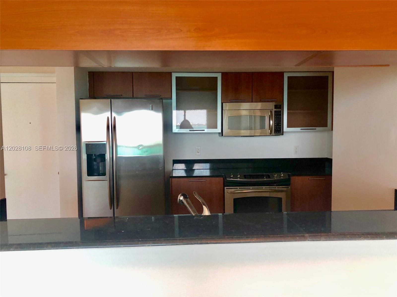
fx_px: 321
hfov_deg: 63.4
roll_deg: +0.7
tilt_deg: -2.0
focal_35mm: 28
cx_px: 198
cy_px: 148
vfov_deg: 49.7
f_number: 1.8
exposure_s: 1/30
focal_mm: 4
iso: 25
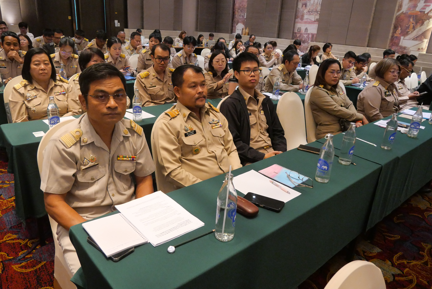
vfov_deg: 53.2
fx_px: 288
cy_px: 144
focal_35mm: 24
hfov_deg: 73.7
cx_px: 216
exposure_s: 1/125
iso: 3200
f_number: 4
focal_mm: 12
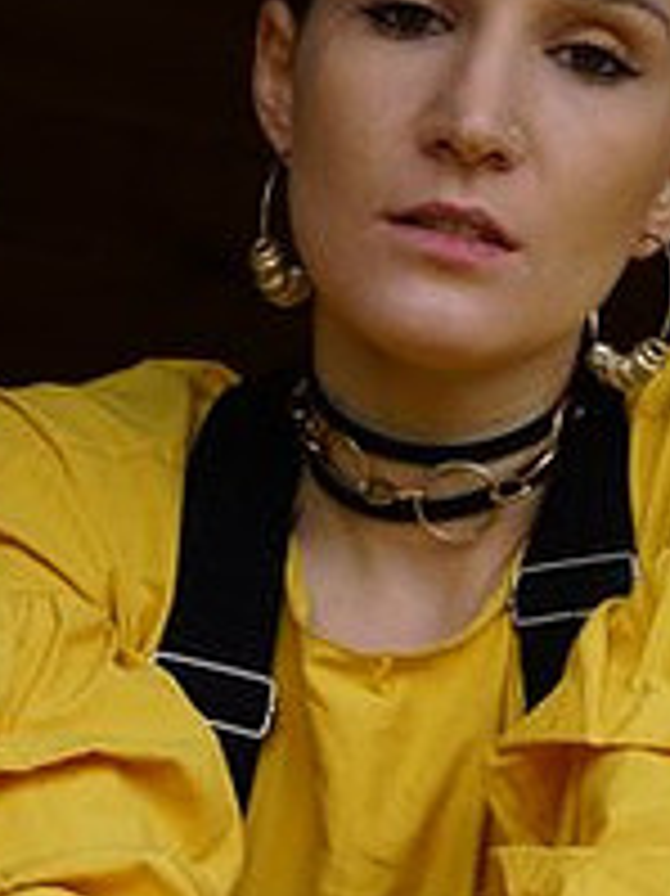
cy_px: 302
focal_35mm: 163
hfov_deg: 9.1
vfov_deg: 12.1
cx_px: 463
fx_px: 4211
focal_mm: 50
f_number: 6.3
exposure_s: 1/80
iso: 100
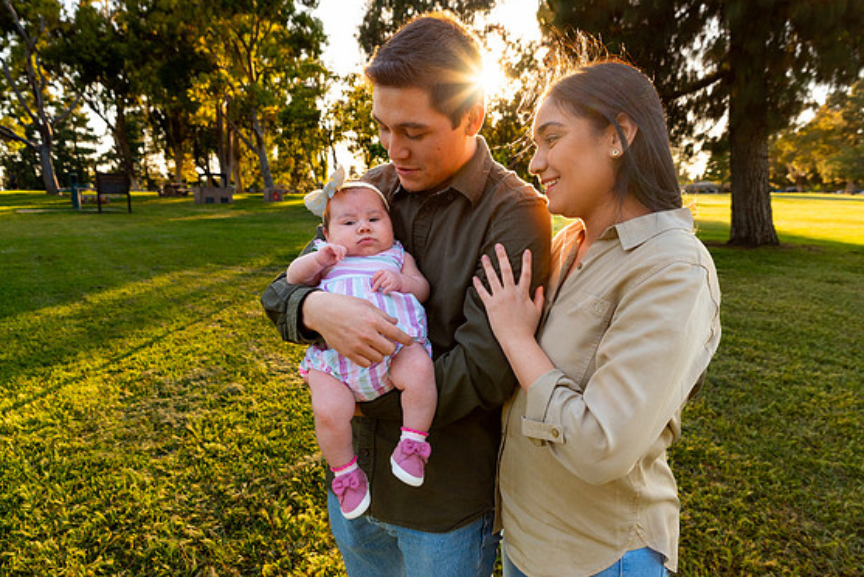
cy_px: 292
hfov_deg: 71.5
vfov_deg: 51.3
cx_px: 441
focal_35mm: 25
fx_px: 600
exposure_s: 1/320
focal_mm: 24
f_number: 5.6
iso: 200
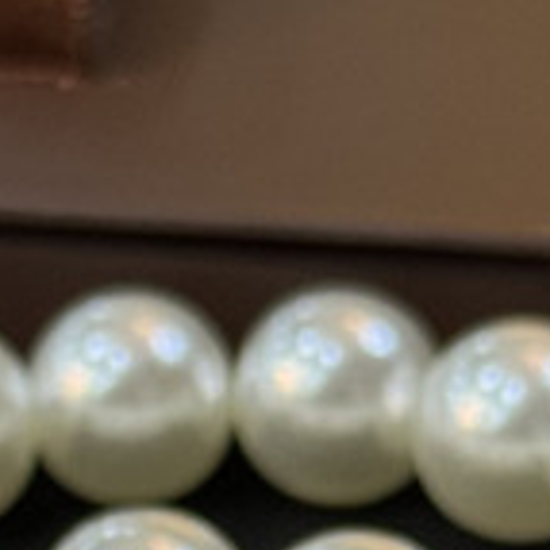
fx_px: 5321
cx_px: 169
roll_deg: +4.6
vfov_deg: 5.8
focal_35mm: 296
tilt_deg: -32.2
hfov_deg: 5.9
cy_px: 931
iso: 80
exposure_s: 1/50
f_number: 1.78
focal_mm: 6.76
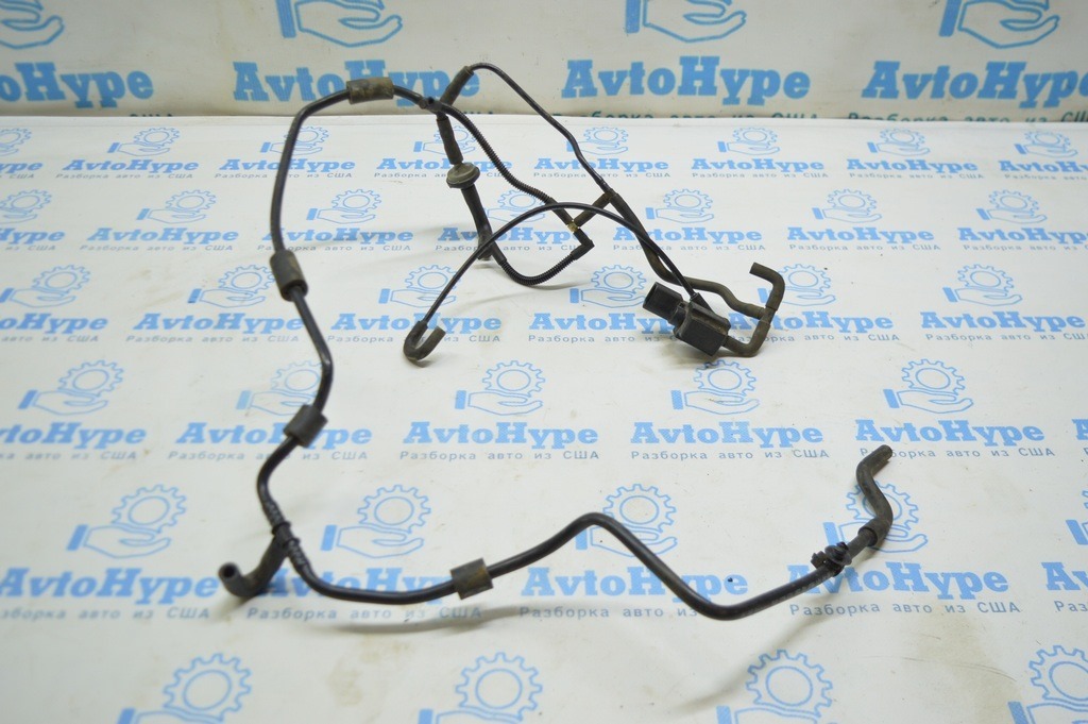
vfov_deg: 39.9
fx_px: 997
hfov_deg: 57.3
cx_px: 544
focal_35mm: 33
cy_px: 362
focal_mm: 22
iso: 400
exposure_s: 1/60
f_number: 3.8
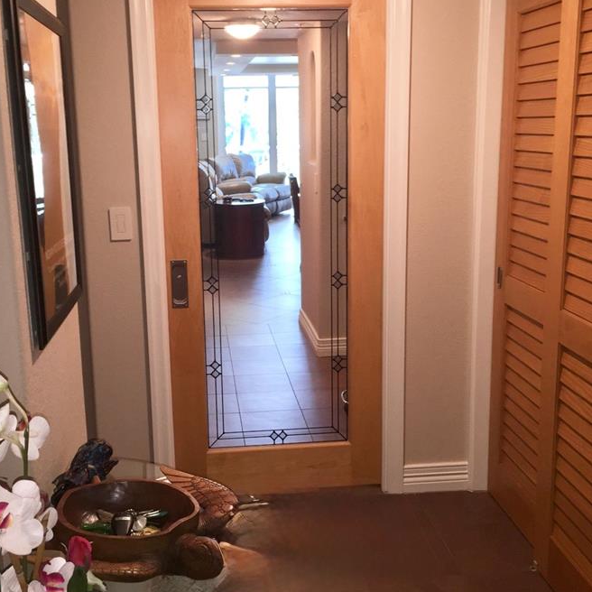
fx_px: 774
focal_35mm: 40
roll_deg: +0.4
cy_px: 282
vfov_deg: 41.8
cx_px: 276
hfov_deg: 41.8
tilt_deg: -13.1
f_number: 2.2
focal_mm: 4.15
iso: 40
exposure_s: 1/30
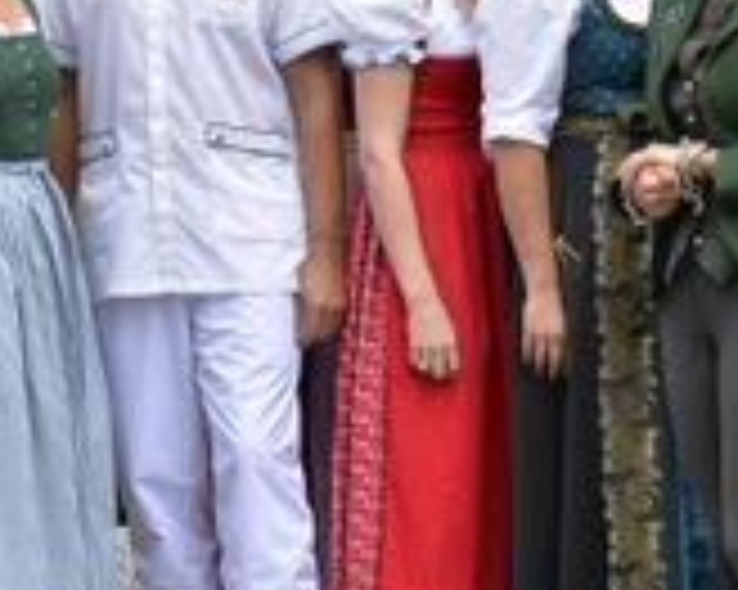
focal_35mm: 182
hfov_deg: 10.6
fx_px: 3973
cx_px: 396
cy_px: 164
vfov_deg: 8.5
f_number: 5.6
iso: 1000
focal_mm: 62
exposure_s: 1/1600
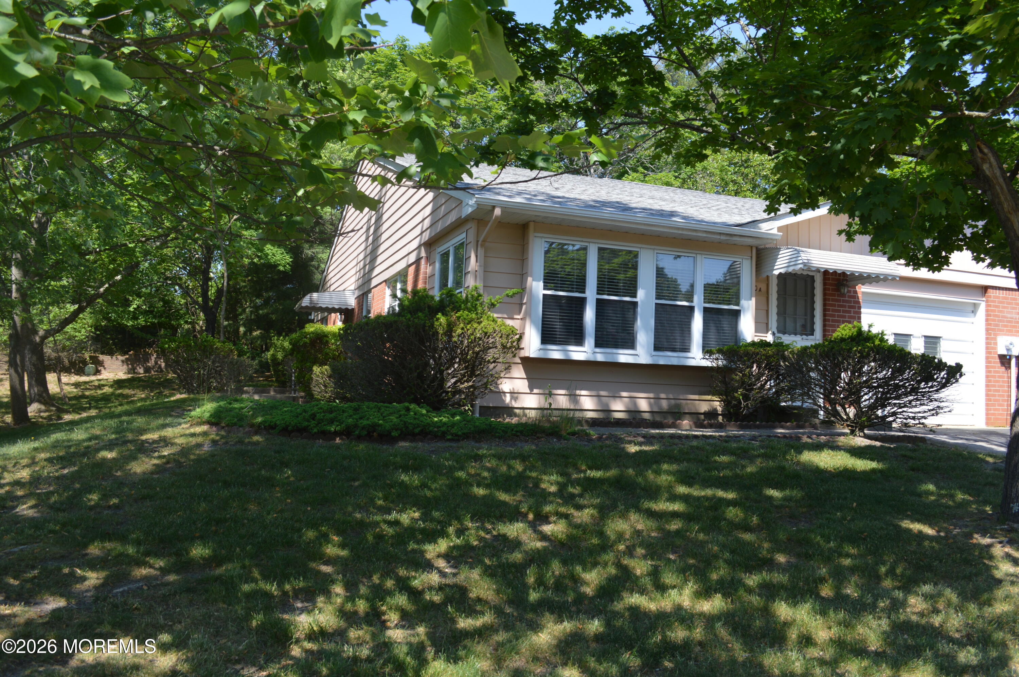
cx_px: 510
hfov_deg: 62.0
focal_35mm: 30
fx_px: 848
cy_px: 338
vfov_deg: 43.5
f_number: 6.3
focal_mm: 20
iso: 100
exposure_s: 1/160
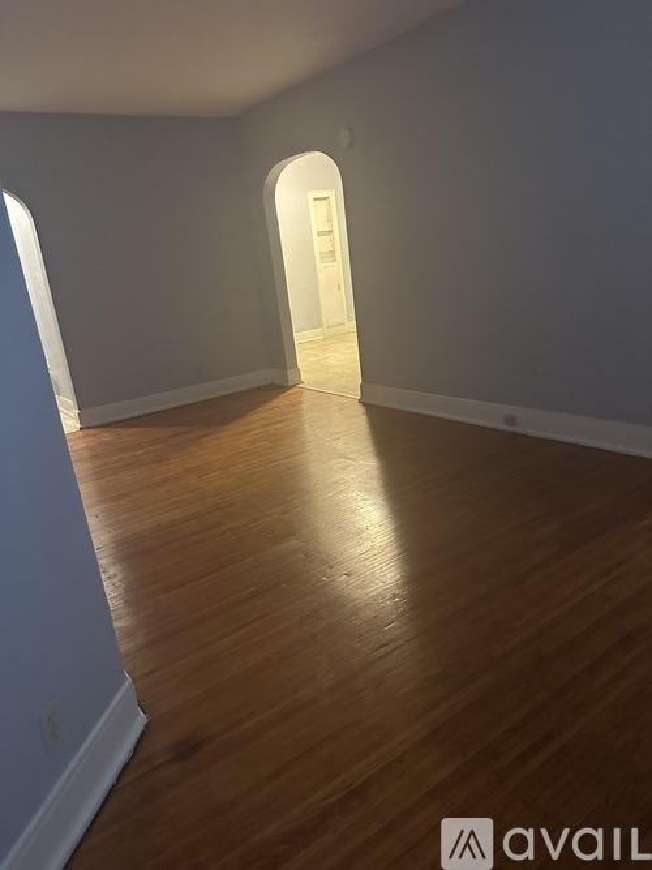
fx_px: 603
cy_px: 435
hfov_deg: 56.8
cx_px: 326
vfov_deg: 71.6
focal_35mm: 24
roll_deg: +8.5
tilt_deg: -17.1
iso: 1000
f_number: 1.78
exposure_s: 1/40
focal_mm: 6.86
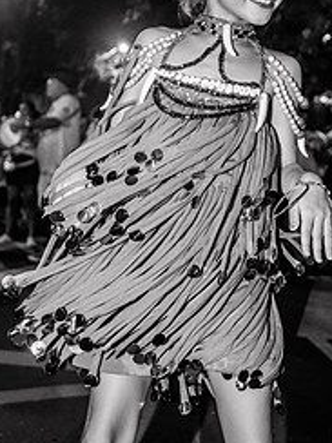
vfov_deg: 30.7
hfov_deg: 23.6
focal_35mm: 62
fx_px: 793
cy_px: 111
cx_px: 201
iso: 800
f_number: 4
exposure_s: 1/60
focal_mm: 35
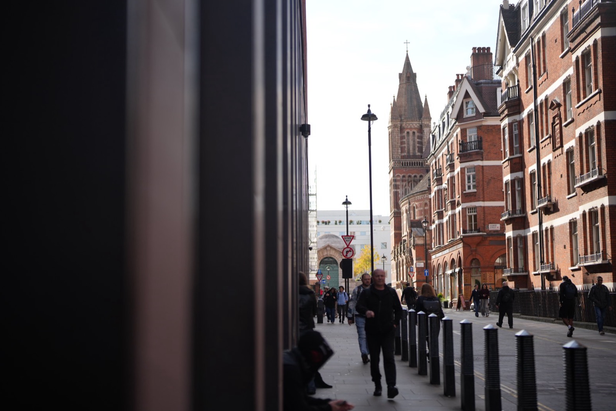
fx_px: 873
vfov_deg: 26.5
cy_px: 207
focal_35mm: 51
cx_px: 313
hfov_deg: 38.9
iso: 200
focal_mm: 50
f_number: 1.4
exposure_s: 1/5000
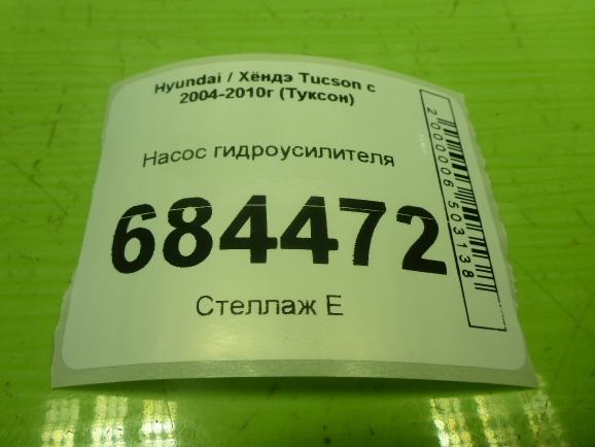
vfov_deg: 45.5
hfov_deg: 58.2
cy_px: 234
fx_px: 533
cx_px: 272
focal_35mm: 31
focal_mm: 4.9
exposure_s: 1/640
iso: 100
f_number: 3.3
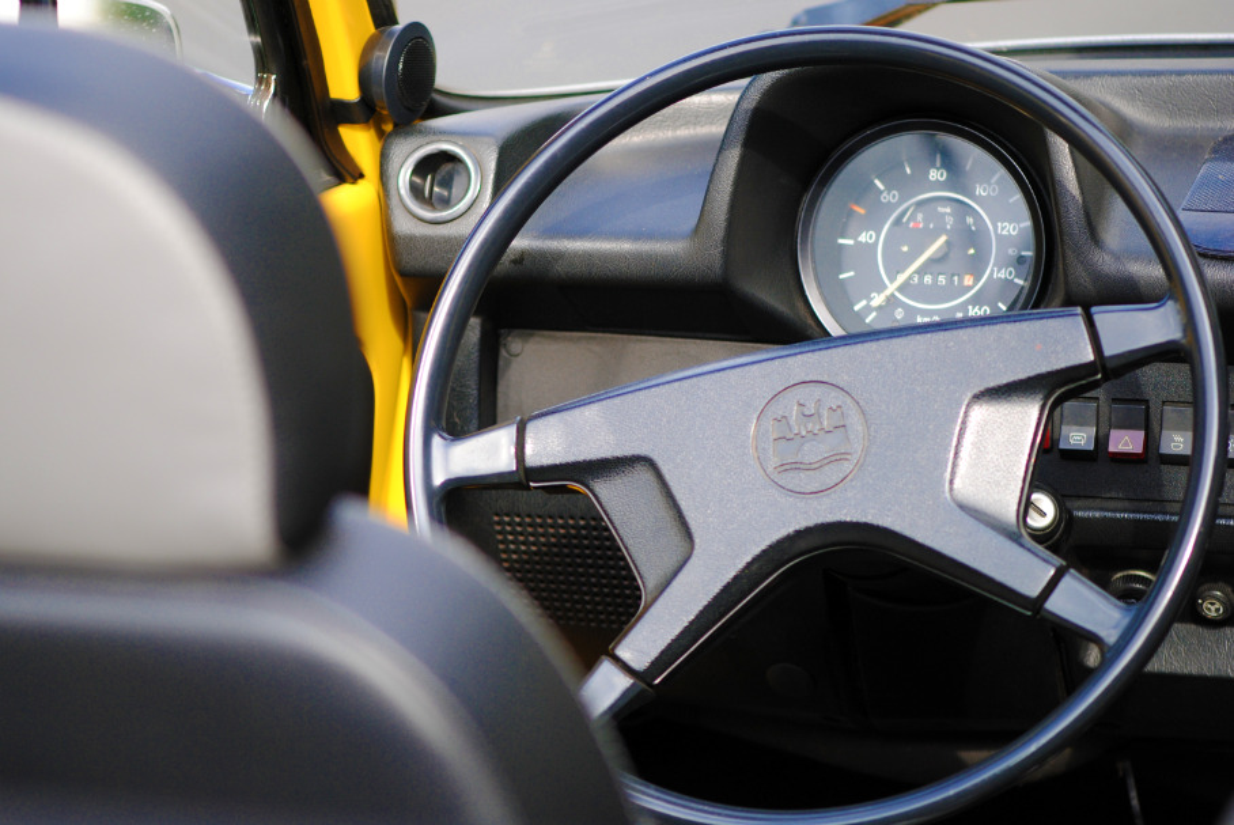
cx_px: 617
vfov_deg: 8.7
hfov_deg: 13.0
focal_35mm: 158
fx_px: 5403
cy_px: 412
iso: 200
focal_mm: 105
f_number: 2.8
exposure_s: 1/500
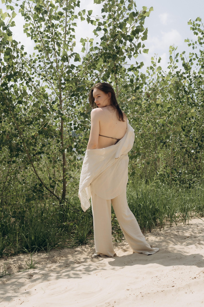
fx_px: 357
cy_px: 154
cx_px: 102
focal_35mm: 42
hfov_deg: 31.9
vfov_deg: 46.4
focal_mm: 28
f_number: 4.5
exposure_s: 1/1000
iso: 100
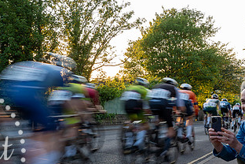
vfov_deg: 25.8
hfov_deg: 37.6
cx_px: 74
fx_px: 354
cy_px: 112
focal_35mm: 52
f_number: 7.1
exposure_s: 1/40
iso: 250
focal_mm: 28
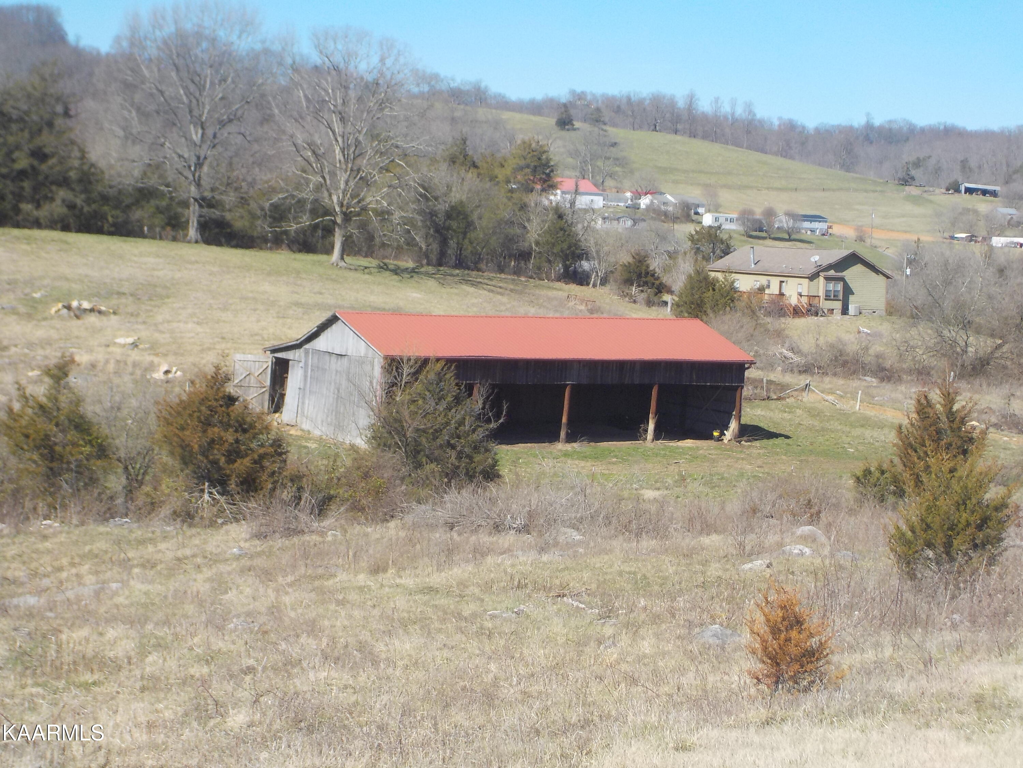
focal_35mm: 71
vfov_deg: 20.7
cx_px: 512
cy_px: 384
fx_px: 2098
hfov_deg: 27.4
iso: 125
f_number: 5.3
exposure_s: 1/400
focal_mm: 9.7
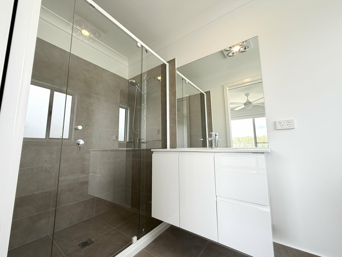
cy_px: 128
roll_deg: +0.7
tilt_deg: +7.9
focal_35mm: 14
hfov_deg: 102.1
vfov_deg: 85.7
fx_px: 138
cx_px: 171
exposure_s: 1/121
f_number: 2.2
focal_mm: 2.22
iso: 50
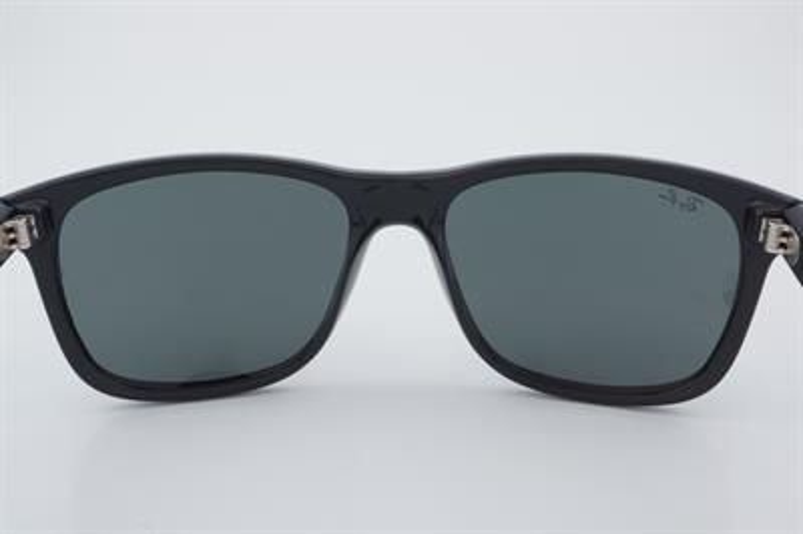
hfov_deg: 37.9
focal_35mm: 52
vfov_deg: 25.7
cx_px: 402
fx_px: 1170
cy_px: 267
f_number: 32
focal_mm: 35
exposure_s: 1/4
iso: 100
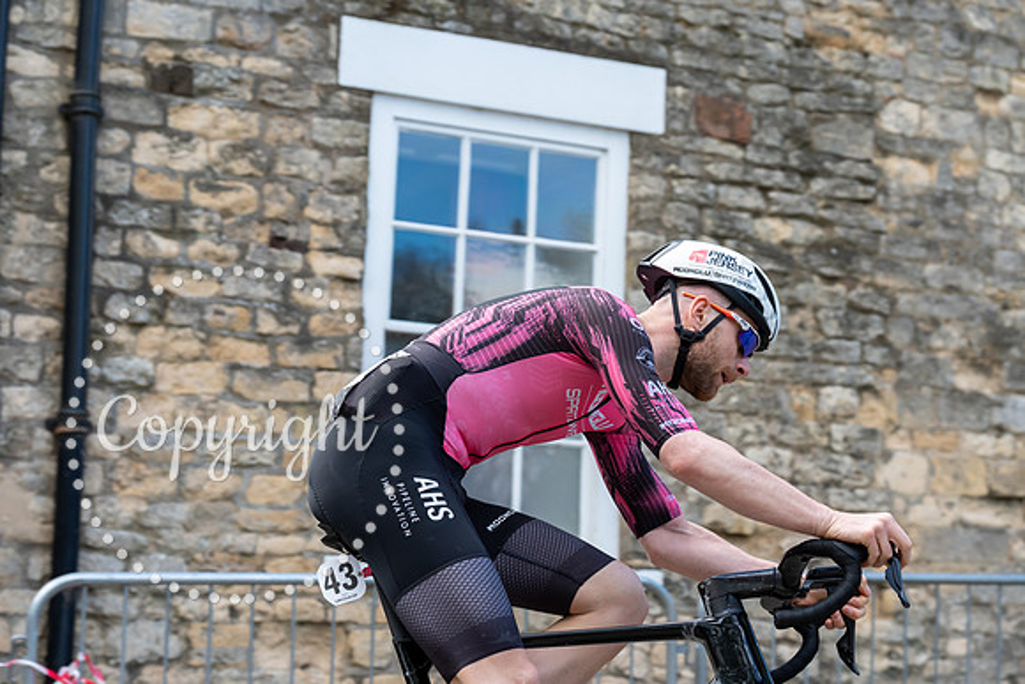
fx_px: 2050
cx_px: 512
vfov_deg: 18.9
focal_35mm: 72
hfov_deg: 28.1
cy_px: 342
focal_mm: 72
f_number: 5
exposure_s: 1/1000
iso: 1250
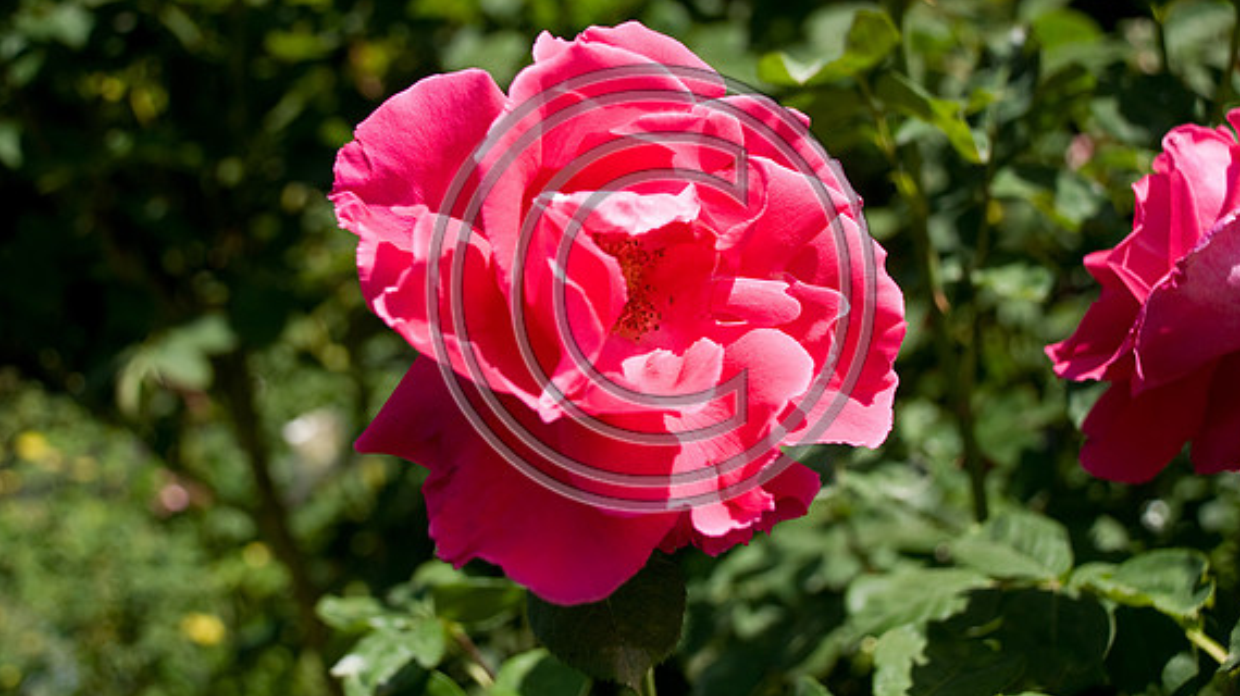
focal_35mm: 50
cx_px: 629
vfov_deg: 24.1
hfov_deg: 41.7
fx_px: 1628
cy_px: 286
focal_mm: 31
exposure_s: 1/320
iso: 200
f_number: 4
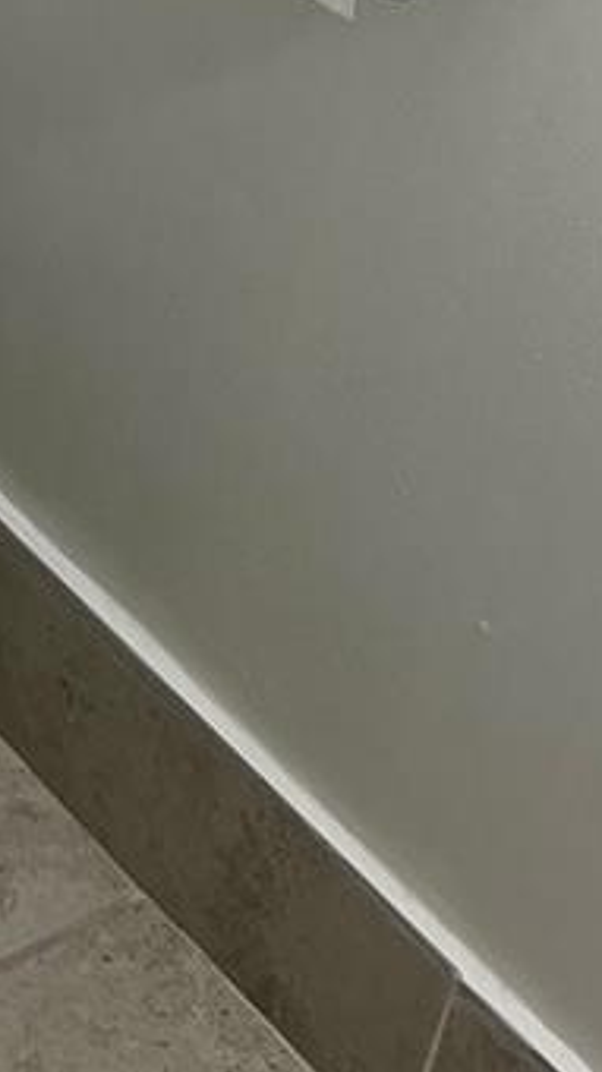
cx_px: 145
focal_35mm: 100
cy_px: -262
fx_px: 2841
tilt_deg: -20.1
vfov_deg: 19.9
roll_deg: -12.6
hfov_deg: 12.1
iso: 125
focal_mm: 5.7
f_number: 1.5
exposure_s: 1/120
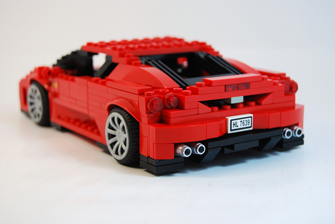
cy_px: 112
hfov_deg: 28.0
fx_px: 671
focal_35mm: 72
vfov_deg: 19.0
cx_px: 168
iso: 200
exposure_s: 1/100
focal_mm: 48
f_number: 5.6
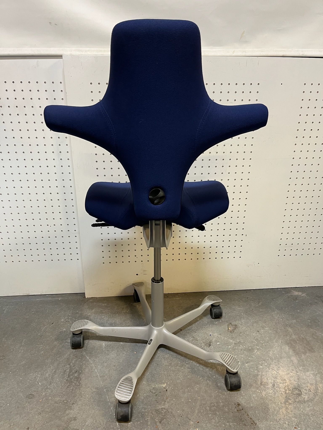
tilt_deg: -21.0
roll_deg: +0.1
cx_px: 162
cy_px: 215
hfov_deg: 53.1
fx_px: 323
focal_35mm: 26
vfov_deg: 67.3
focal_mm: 5.1
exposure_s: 1/50
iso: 100
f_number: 1.6
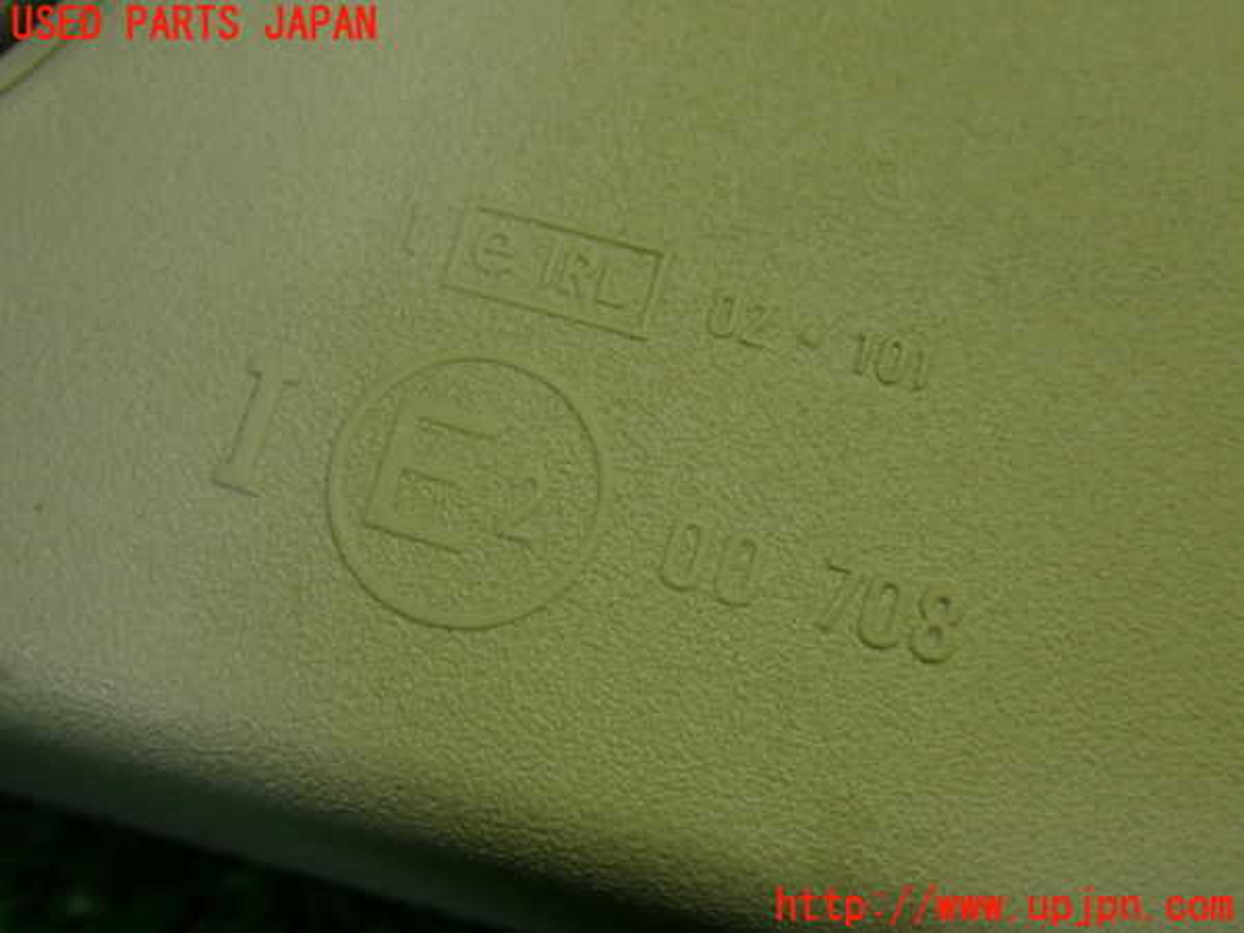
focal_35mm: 62
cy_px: 466
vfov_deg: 23.7
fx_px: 2228
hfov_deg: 31.2
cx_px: 622
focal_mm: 11.09
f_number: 3.6
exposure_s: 1/60
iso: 250
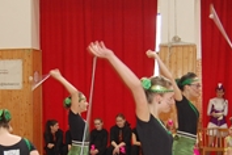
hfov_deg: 21.7
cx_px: 55
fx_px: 599
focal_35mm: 93
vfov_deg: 14.5
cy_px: 150
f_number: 3.8
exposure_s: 1/60
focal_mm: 22
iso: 400
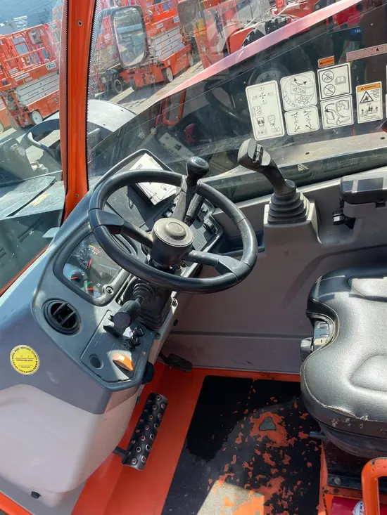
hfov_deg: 53.1
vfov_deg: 67.3
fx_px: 387
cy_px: 258
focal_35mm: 26
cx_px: 194
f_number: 1.6
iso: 32
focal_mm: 4.2
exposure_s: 1/643
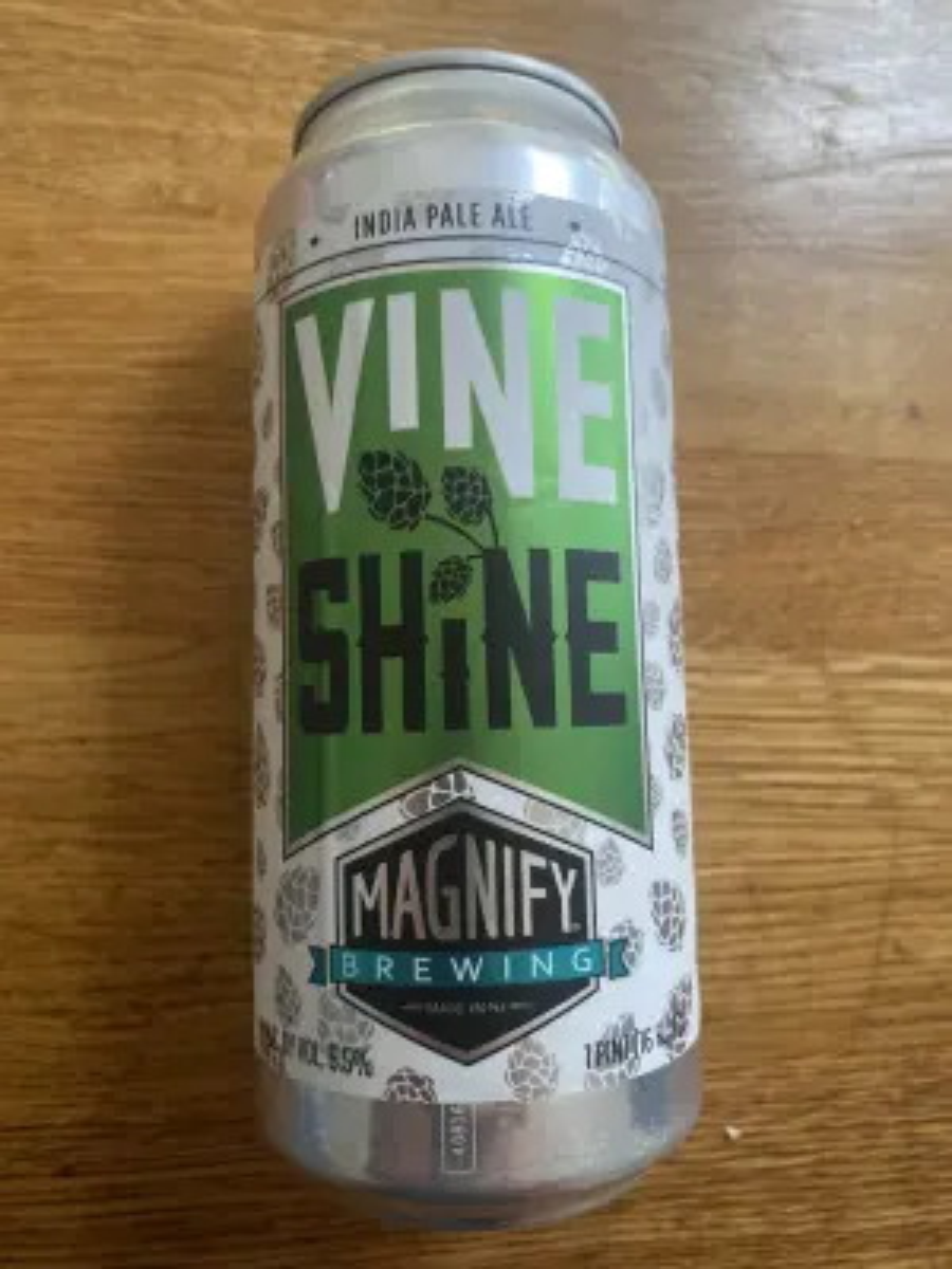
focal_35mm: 25
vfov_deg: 69.4
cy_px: 634
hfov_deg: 54.9
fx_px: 917
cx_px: 476
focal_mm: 4.25
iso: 400
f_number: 1.8
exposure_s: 1/60
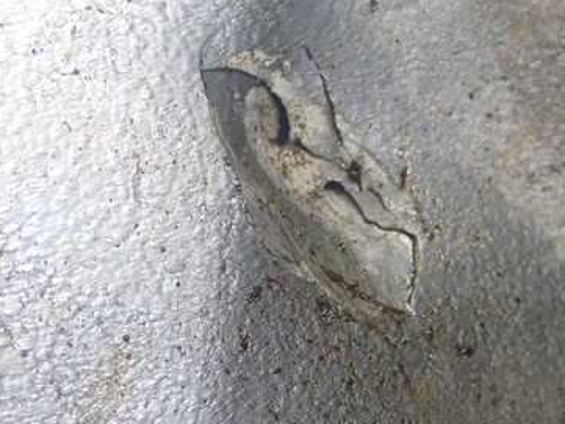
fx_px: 1682
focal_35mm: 103
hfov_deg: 19.0
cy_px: 150
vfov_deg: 14.4
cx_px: 351
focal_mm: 11.09
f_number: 3.6
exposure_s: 1/80
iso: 200
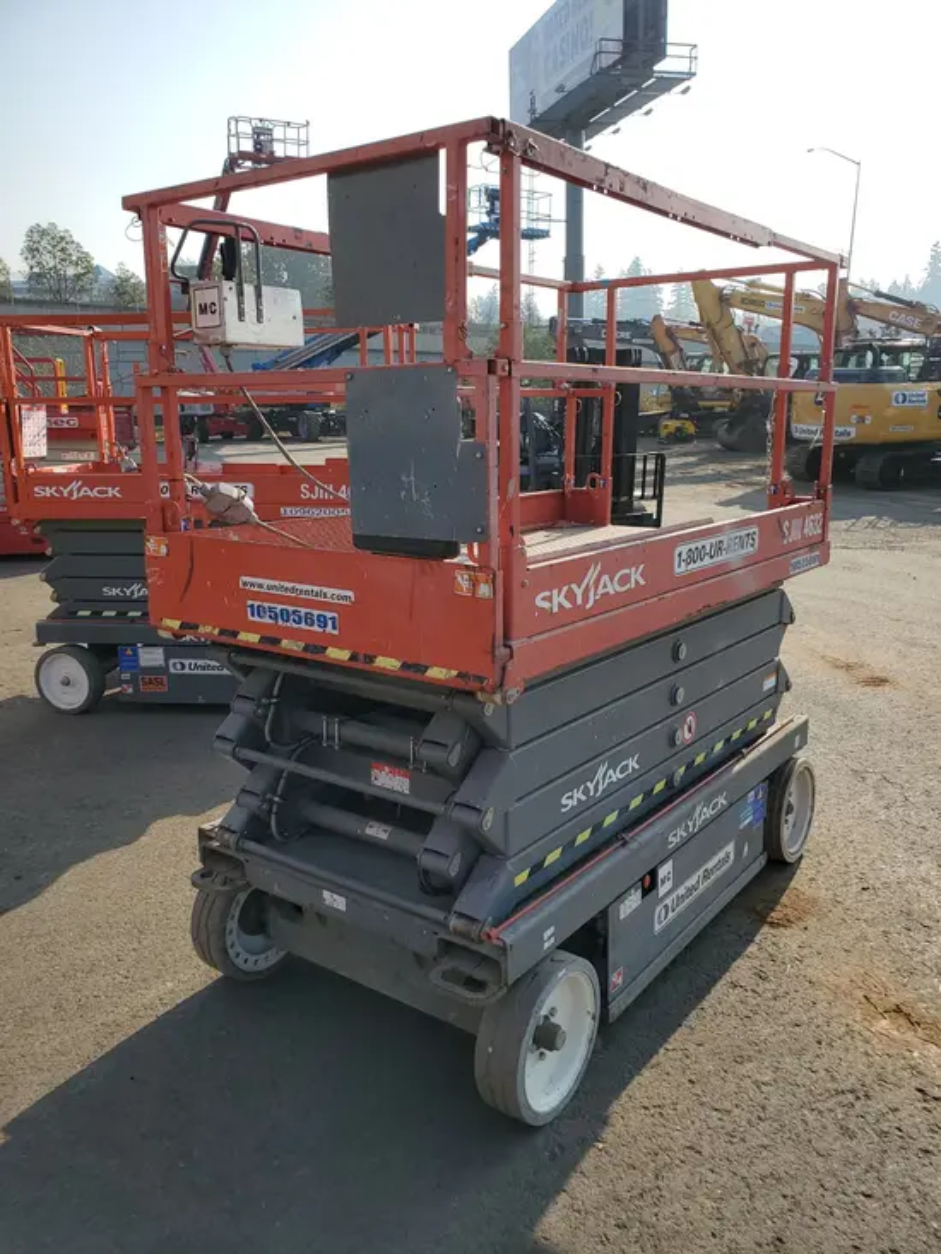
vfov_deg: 67.3
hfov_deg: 53.1
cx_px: 470
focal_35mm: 26
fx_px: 942
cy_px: 627
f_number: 2.4
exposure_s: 1/1199
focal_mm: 4.3
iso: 50
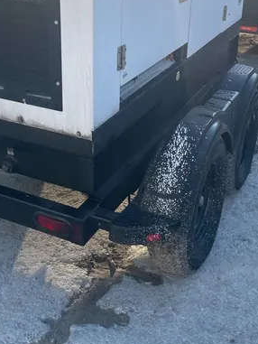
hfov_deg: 29.1
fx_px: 497
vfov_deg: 37.4
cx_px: 107
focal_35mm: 50
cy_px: 95
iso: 32
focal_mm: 4.2
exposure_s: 1/888
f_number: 1.6
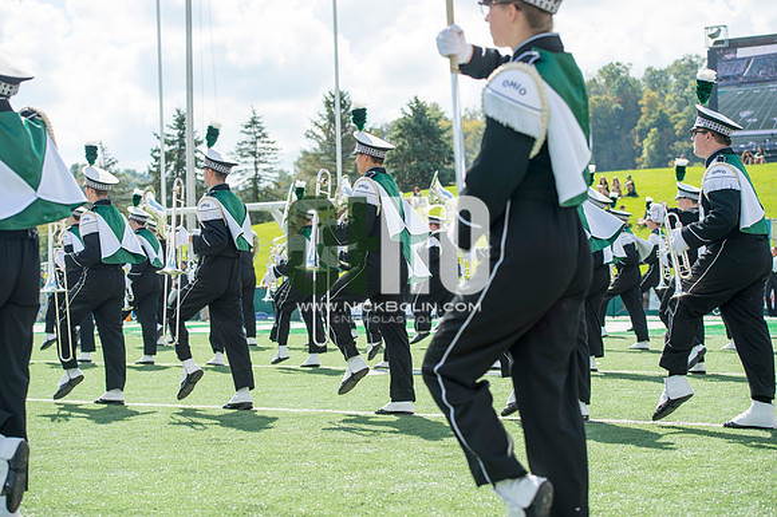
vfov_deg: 19.4
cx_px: 388
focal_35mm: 70
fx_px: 1510
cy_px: 258
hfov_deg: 28.9
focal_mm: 70
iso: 200
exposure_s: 1/1000
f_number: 4.5
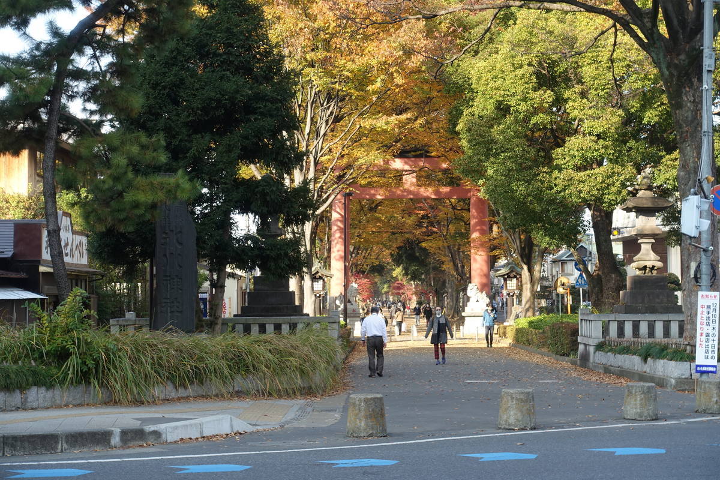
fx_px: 1300
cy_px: 240
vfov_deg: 20.9
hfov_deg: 31.0
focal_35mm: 65
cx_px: 360
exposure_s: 1/80
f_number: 5.6
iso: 125
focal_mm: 23.73
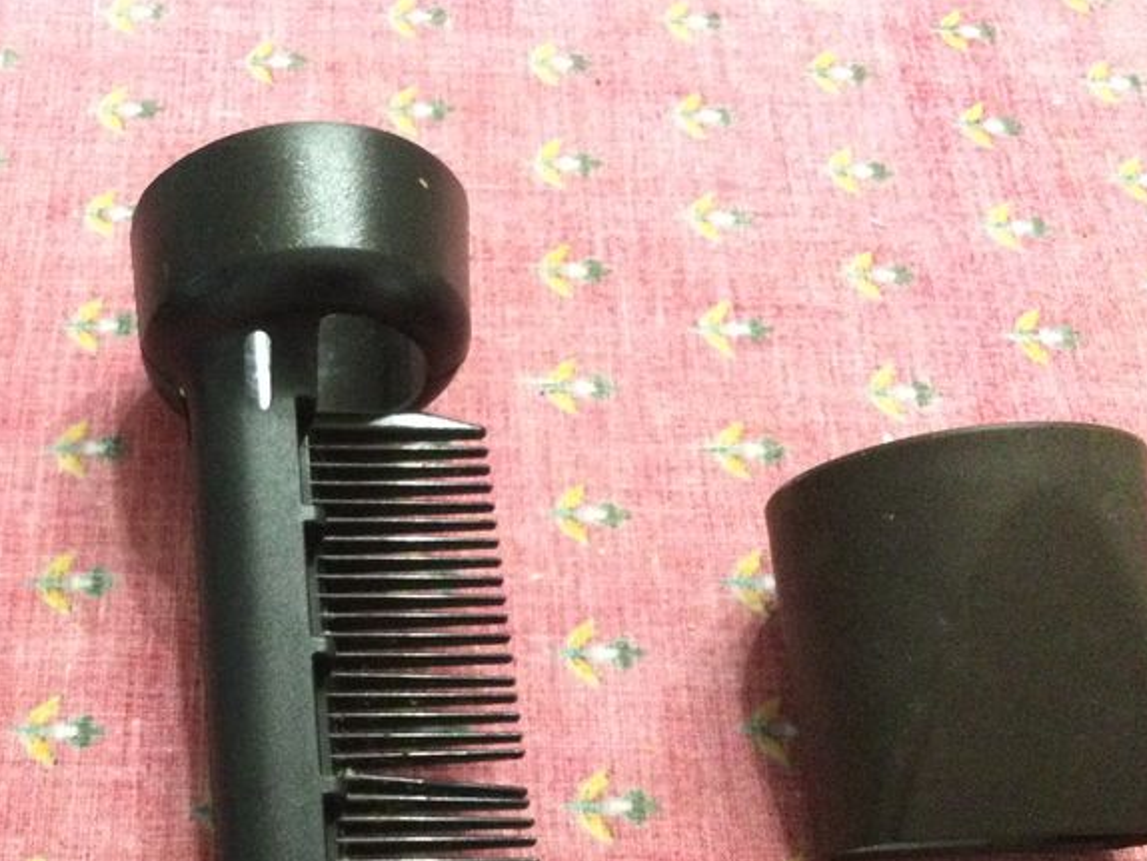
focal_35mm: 54
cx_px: 216
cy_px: 651
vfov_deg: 26.7
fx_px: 1790
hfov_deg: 34.4
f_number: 2.4
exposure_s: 1/17
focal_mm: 3.3
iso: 200
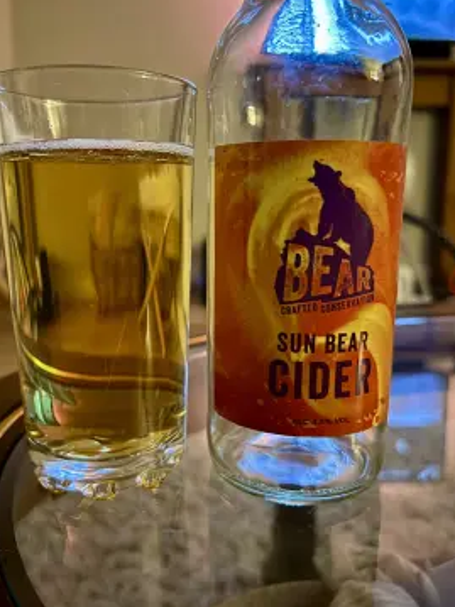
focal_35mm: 29
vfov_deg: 61.7
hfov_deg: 48.1
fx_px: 509
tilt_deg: -11.1
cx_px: 206
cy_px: 311
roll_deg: +1.0
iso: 800
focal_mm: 5.7
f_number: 1.5
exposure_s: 1/9
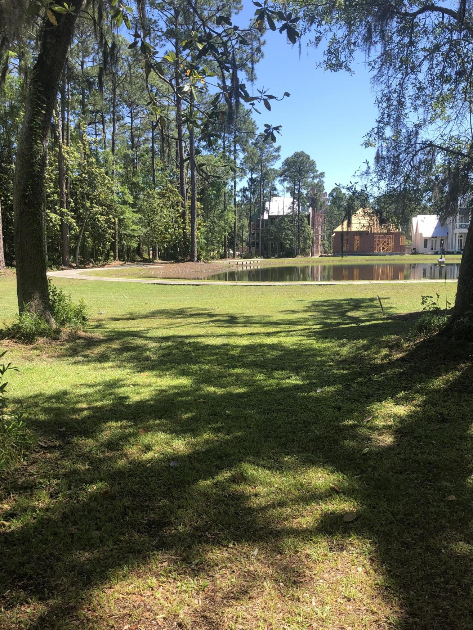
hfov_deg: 44.1
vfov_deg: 56.7
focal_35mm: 32
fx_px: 583
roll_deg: +0.7
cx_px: 253
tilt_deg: -8.6
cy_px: 347
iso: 20
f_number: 1.8
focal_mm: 3.99
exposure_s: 1/695
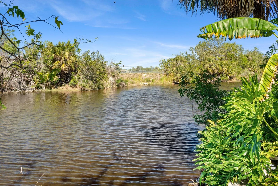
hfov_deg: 55.9
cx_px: 139
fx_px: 262
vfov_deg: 39.0
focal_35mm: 34
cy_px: 93
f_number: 8
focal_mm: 22.6
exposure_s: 1/60
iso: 100
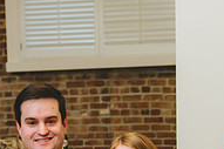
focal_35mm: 85
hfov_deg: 23.9
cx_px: 141
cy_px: 205
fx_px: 528
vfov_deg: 15.2
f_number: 4
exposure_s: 1/160
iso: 3200
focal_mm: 28
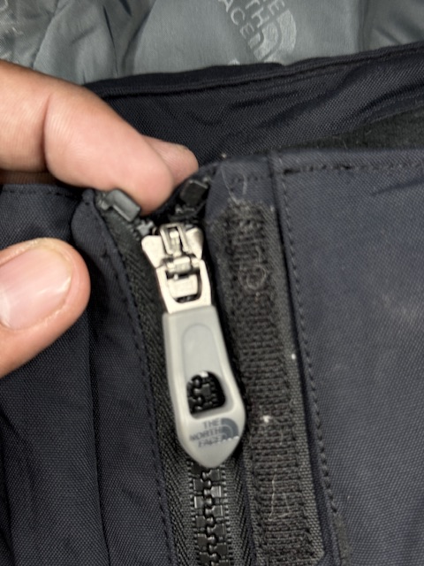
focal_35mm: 48
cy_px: 283
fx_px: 784
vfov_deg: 39.7
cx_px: 212
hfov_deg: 30.3
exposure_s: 1/50
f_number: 1.78
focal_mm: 6.76
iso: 64
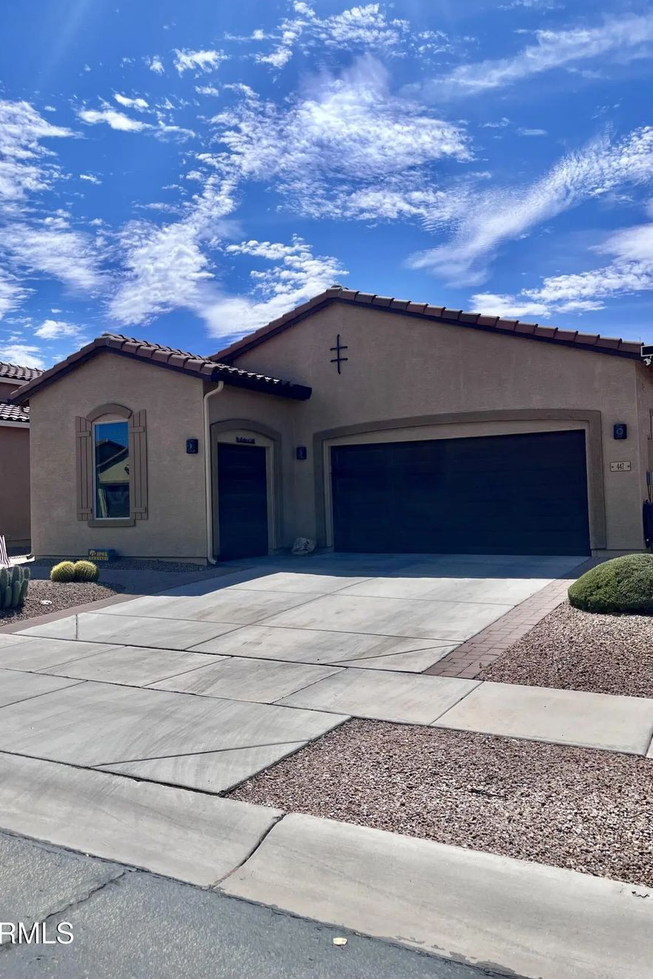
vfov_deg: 65.5
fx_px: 762
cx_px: 284
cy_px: 473
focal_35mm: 28
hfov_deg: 46.3
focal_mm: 5.1
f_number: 1.6
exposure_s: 1/8403
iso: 50
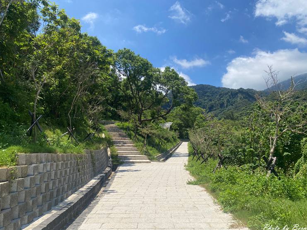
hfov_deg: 63.5
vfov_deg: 49.7
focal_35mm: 28
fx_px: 248
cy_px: 111
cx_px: 152
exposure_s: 1/3205
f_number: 1.8
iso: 32
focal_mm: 4.25
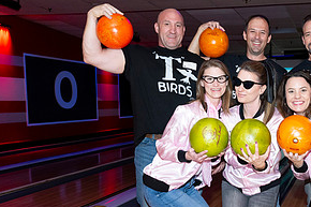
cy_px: 138
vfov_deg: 27.9
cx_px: 262
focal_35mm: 48
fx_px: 414
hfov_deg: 39.1
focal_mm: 24
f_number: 5.6
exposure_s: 1/60
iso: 1600
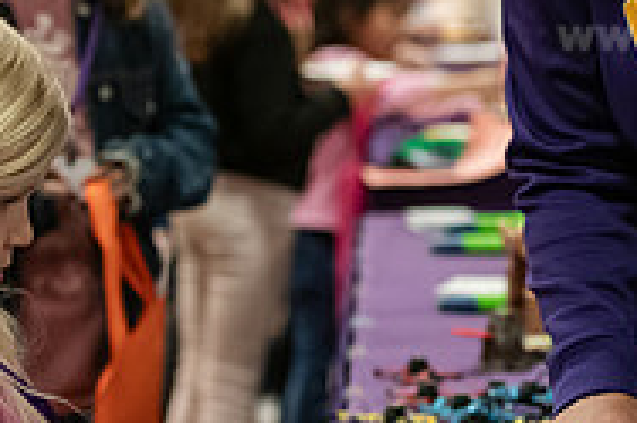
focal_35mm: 216
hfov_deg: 9.5
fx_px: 3819
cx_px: 403
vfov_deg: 6.3
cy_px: 107
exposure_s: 1/200
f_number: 3.2
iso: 2000
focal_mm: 70
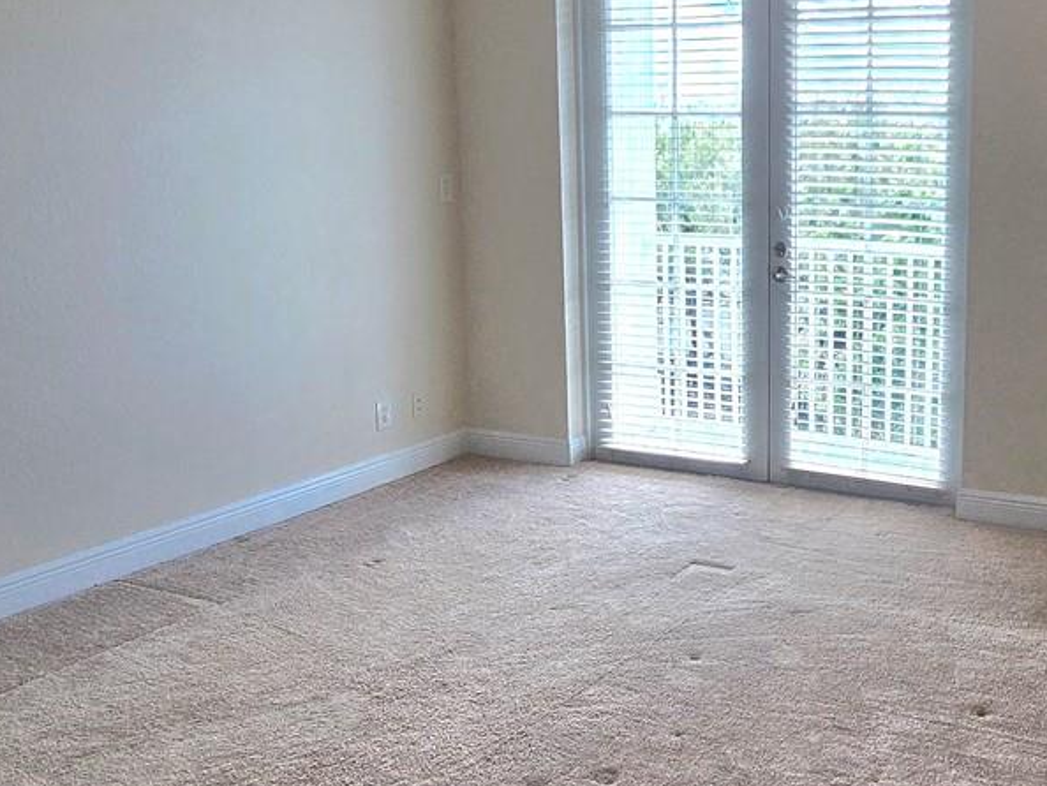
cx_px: 837
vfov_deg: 40.6
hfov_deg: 49.5
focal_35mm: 35
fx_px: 1059
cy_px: 319
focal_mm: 2.2
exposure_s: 1/120
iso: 64
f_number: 2.2
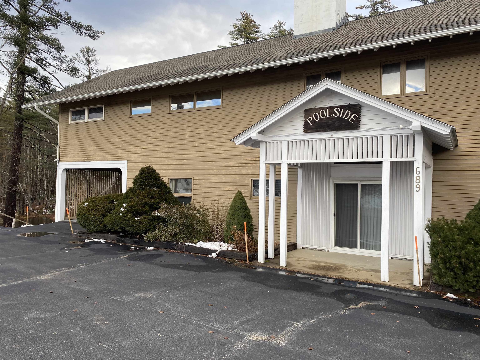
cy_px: 180
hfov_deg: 67.3
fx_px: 361
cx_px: 240
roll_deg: -1.0
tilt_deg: +1.1
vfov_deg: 53.1
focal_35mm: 26
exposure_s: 1/190
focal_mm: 4.25
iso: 32
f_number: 1.8
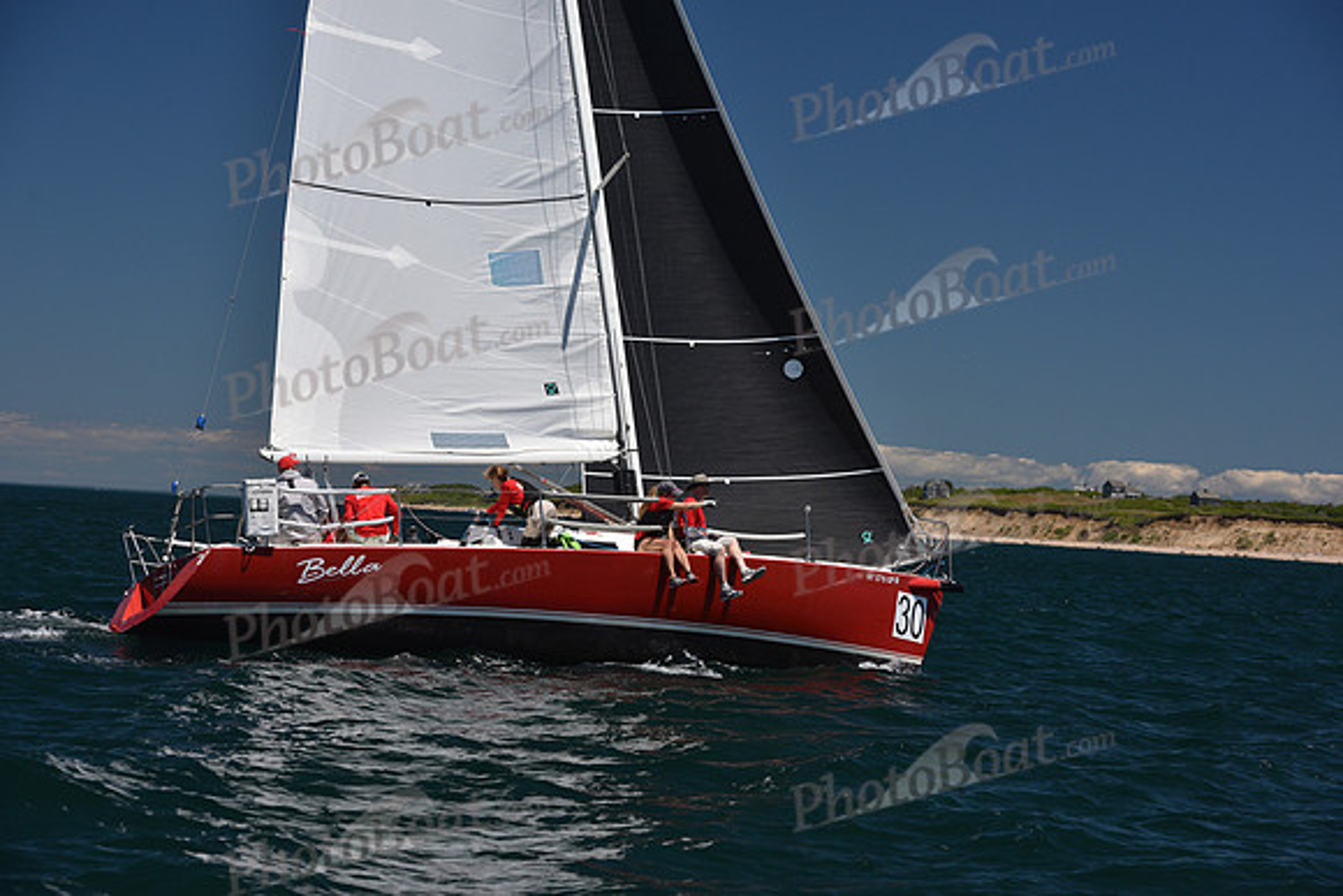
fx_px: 3657
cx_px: 672
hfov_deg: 20.8
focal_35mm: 98
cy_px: 448
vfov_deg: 14.0
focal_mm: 98
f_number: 7.1
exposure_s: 1/800
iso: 250
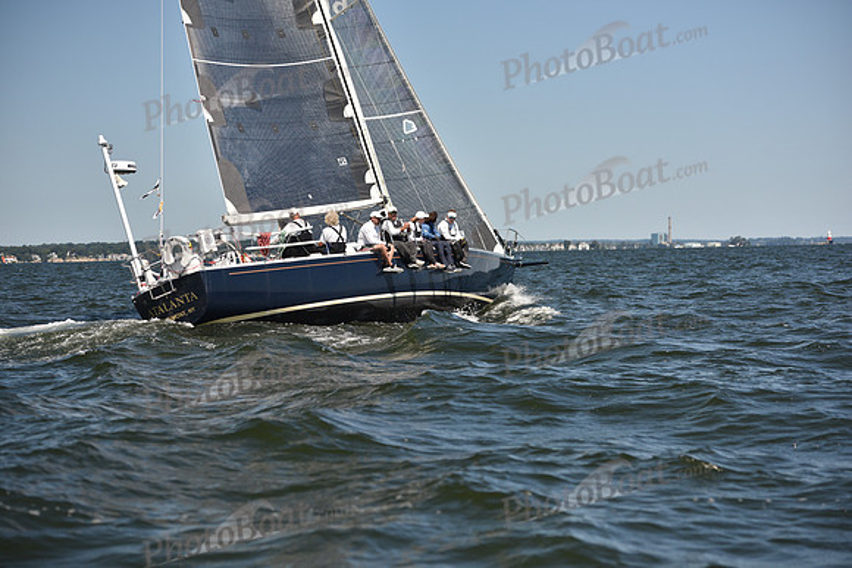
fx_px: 2178
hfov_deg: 22.1
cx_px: 426
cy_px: 284
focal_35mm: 92
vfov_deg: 14.9
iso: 250
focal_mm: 92
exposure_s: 1/1600
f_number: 3.5
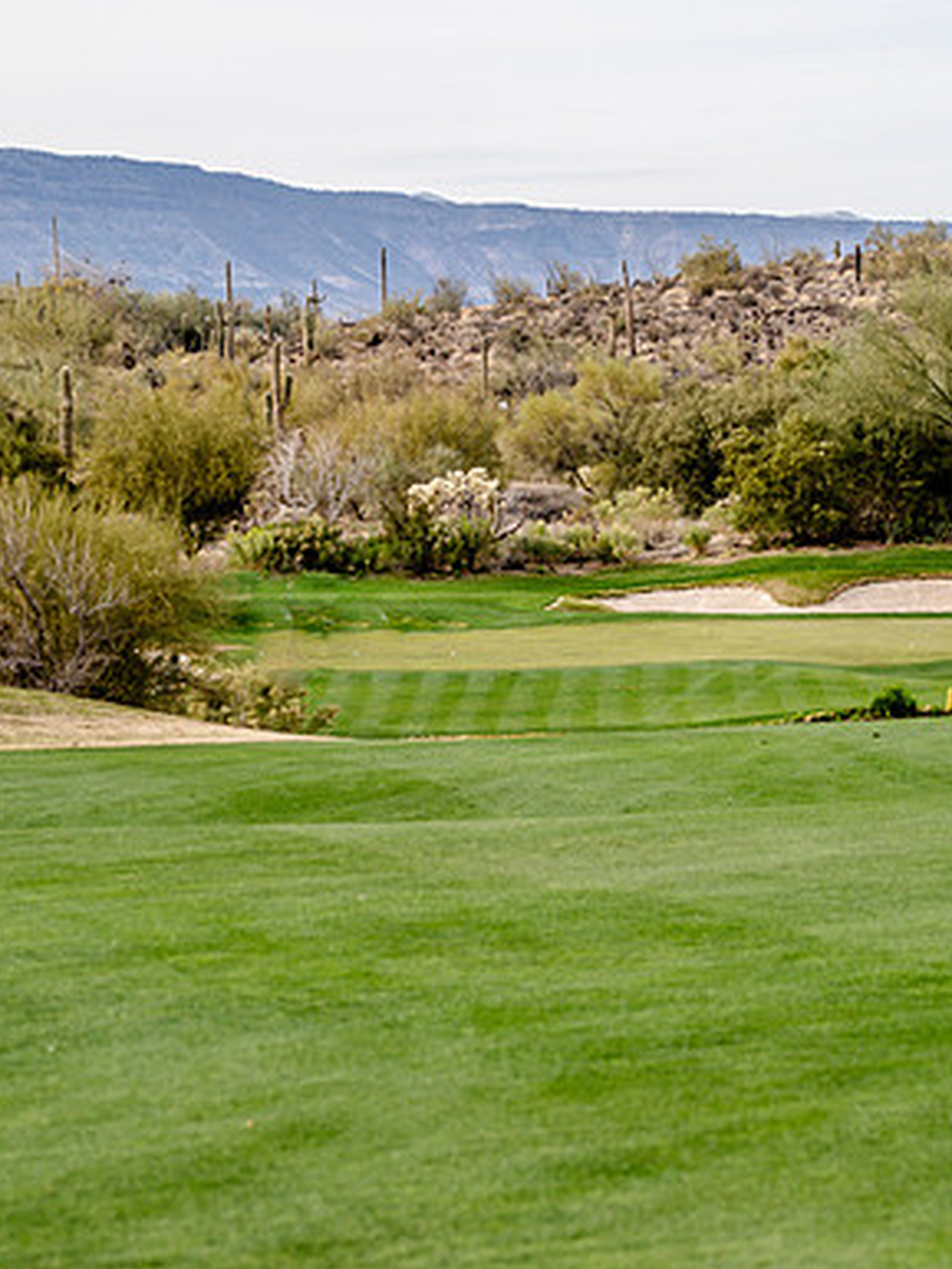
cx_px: 702
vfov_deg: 9.3
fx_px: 7806
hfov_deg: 7.0
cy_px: 634
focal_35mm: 213
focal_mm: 147
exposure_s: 1/200
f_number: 9
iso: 250
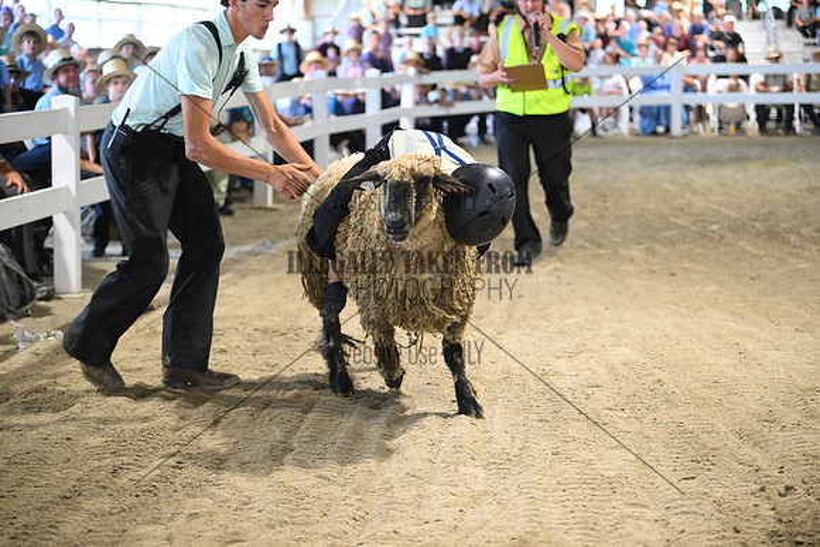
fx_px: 1595
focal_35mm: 70
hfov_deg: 28.8
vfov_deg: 19.5
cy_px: 274
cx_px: 410
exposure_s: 1/359
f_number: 2.8
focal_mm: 70
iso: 4000
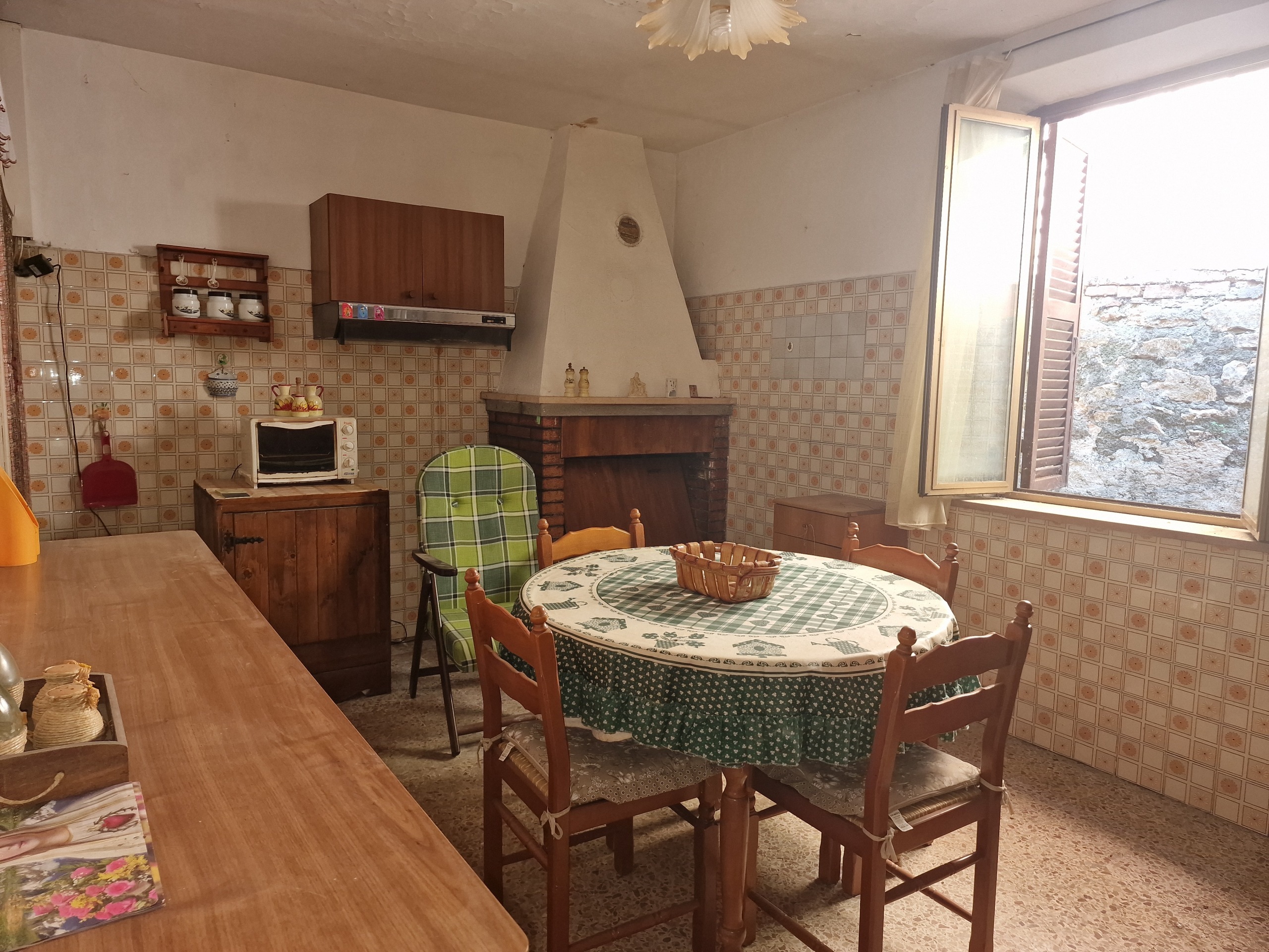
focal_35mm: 23
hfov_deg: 73.9
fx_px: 843
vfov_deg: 58.9
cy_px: 476
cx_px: 634
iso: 361
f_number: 1.8
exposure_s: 1/60
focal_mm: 6.4
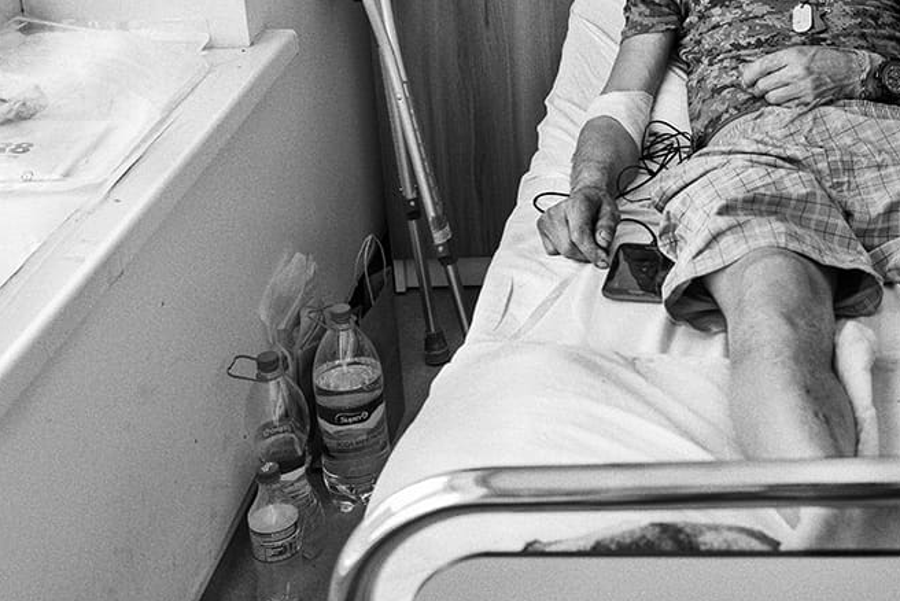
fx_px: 1601
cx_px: 788
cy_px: 55
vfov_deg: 20.8
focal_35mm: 64
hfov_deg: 30.2
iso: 1000
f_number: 5
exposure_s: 1/640
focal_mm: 35
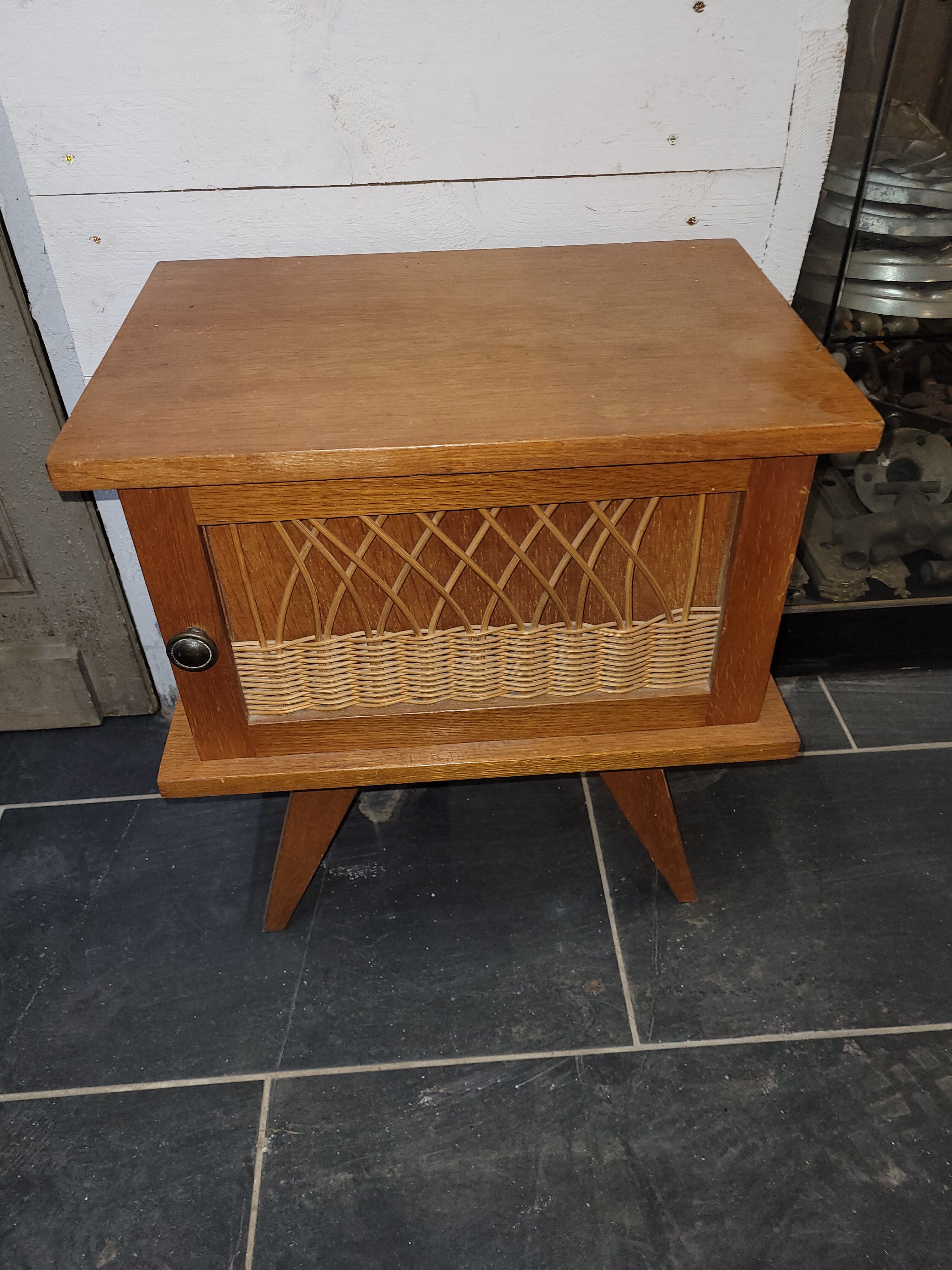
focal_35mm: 26
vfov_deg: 67.3
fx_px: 953
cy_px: 635
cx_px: 476
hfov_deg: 53.1
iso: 100
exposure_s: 1/25
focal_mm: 5.4
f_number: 1.8
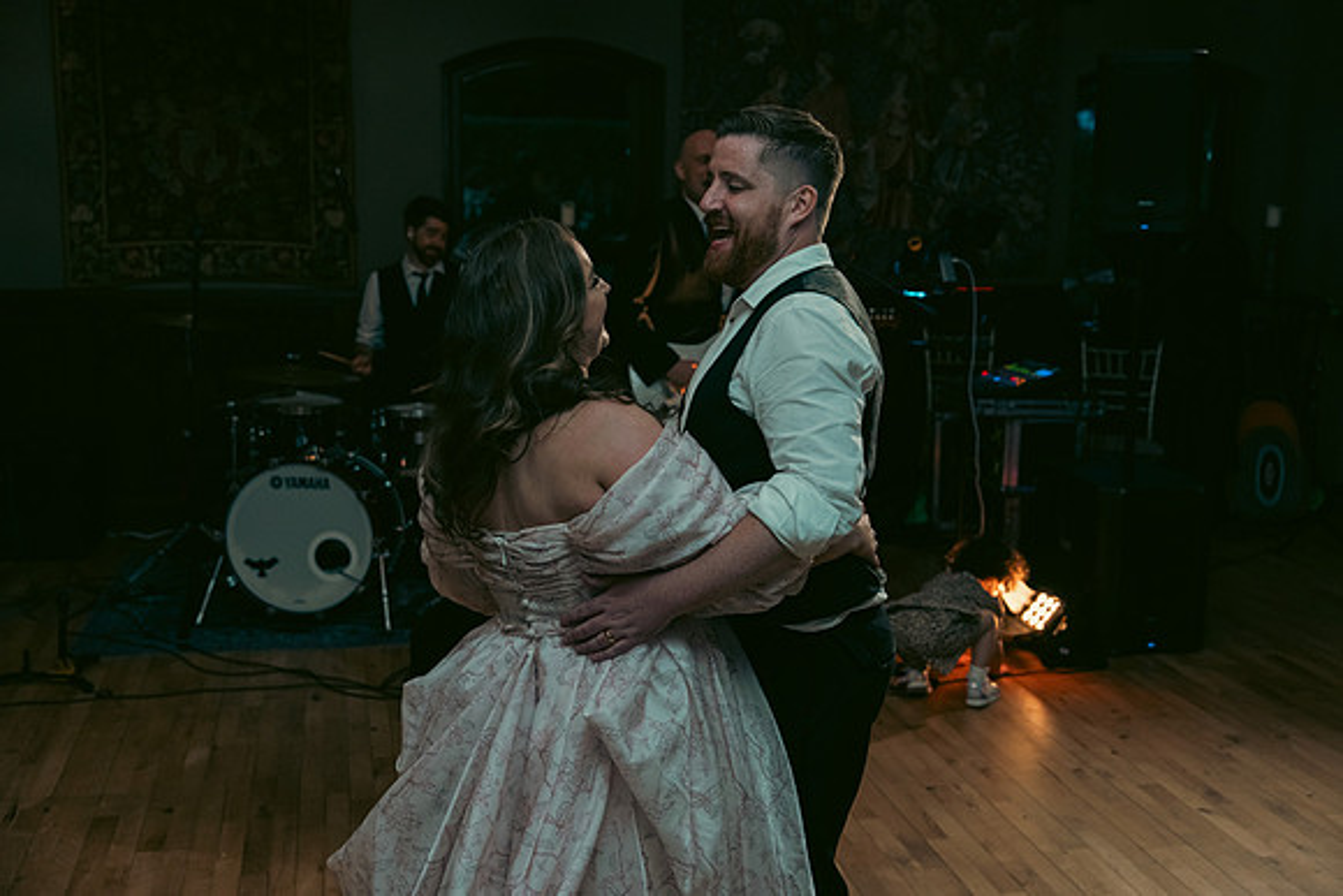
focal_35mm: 42
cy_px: 448
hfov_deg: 46.4
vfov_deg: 31.9
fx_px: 1567
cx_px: 672
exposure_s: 1/160
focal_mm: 42
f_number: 3.5
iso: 2500
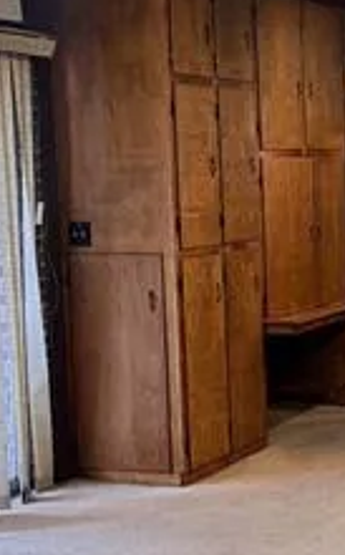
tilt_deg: -5.9
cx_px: 360
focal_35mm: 89
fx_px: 1342
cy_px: 303
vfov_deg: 23.3
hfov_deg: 14.4
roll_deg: +0.9
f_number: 1.78
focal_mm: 6.76
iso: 160
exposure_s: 1/60
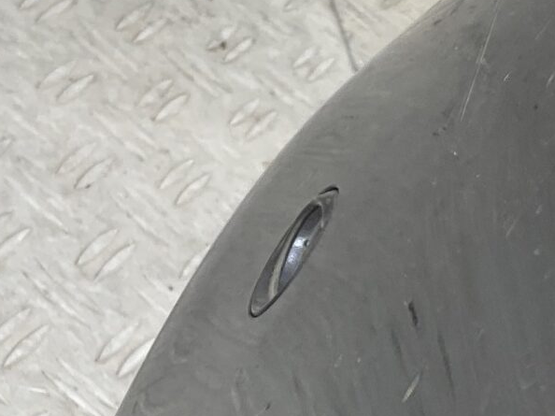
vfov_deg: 11.8
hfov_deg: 15.6
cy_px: 301
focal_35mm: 125
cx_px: 497
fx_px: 2003
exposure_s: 1/117
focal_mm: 3
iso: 16
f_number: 1.8
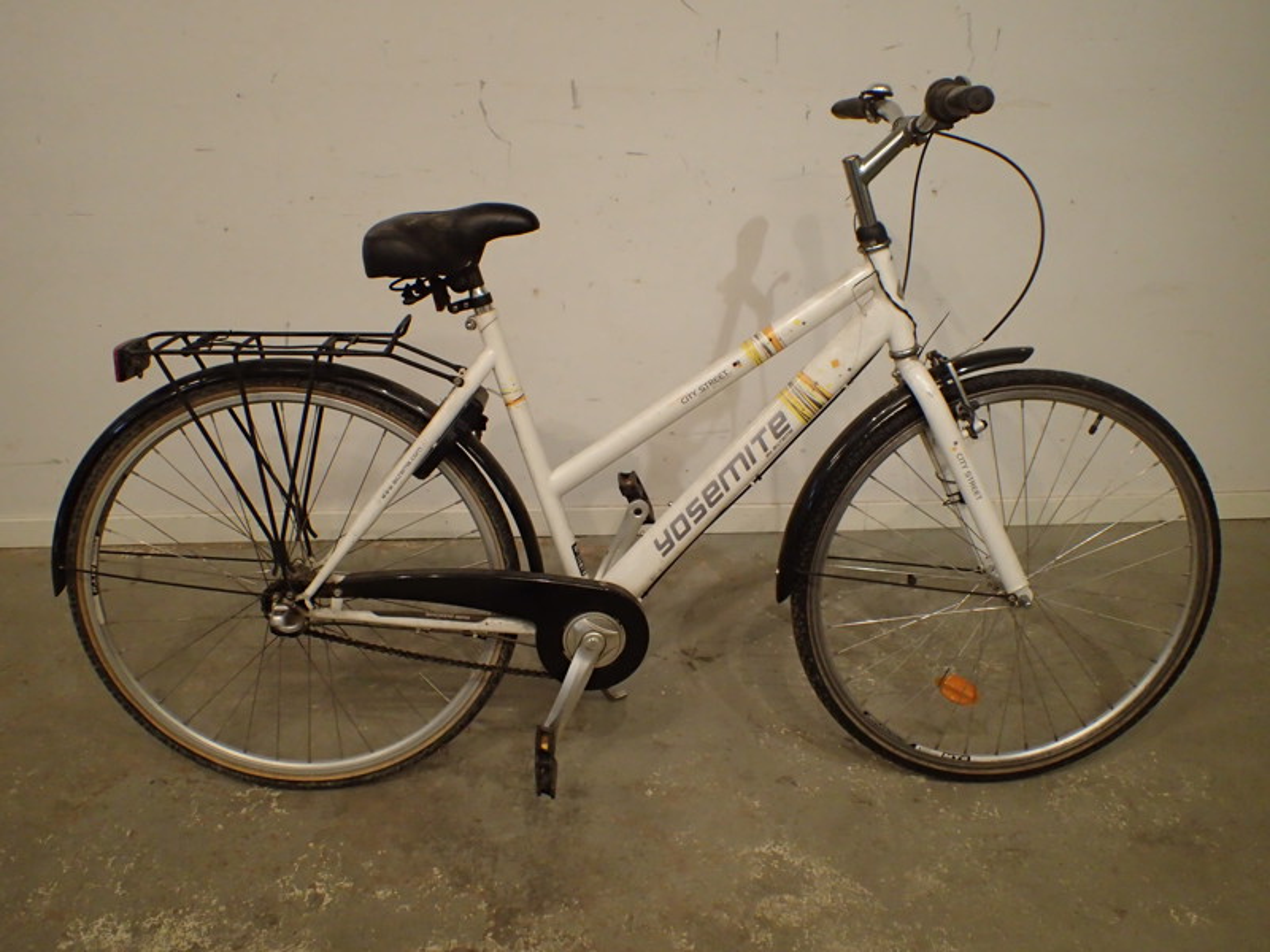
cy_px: 476
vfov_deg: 46.8
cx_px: 635
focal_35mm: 30
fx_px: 1101
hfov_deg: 60.0
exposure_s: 1/125
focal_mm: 5.5
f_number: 2.3
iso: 500
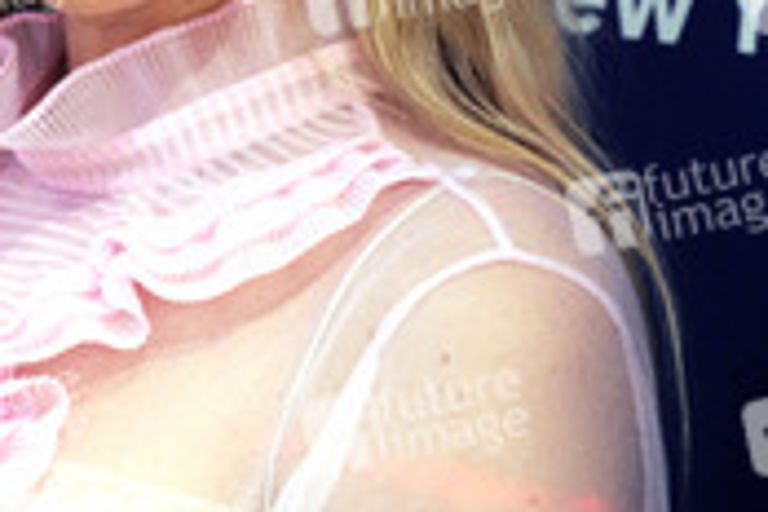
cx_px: -146
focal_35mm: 337
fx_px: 7189
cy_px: -128
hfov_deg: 6.1
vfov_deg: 4.1
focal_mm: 130
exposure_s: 1/50
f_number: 2.8
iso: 1600
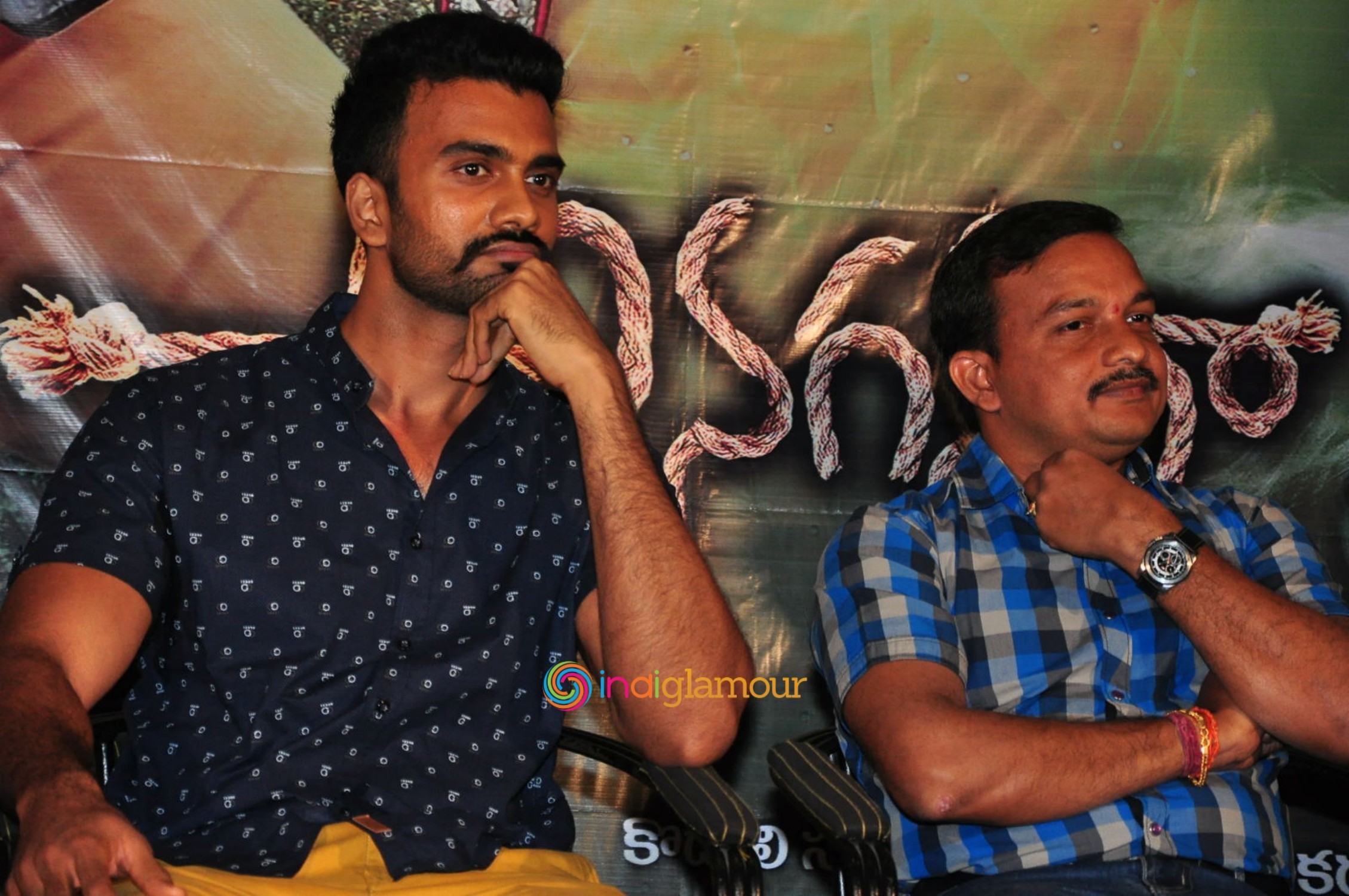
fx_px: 5895
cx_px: 674
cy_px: 448
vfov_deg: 8.7
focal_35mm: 158
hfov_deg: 13.1
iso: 1000
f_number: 5.6
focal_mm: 105
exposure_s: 1/100
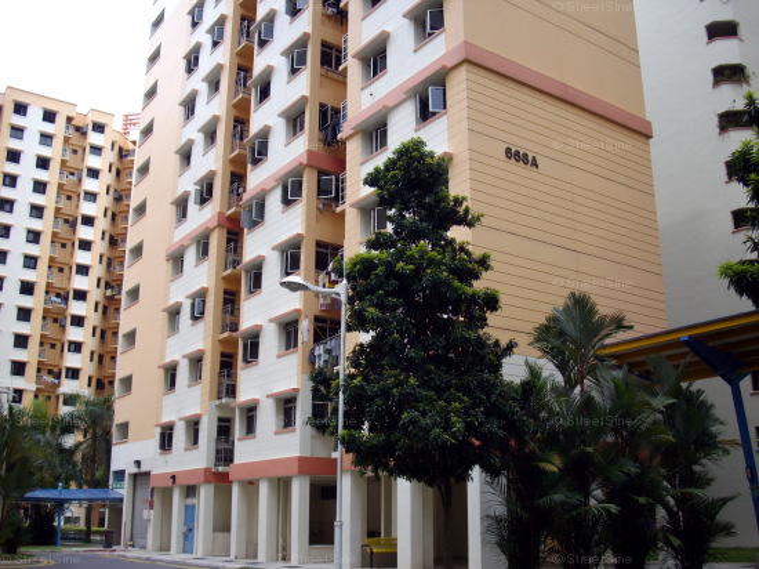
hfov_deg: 50.2
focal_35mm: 37
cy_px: 284
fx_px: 811
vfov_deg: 38.6
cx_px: 380
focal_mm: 6.2
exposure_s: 1/400
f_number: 2.8
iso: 80
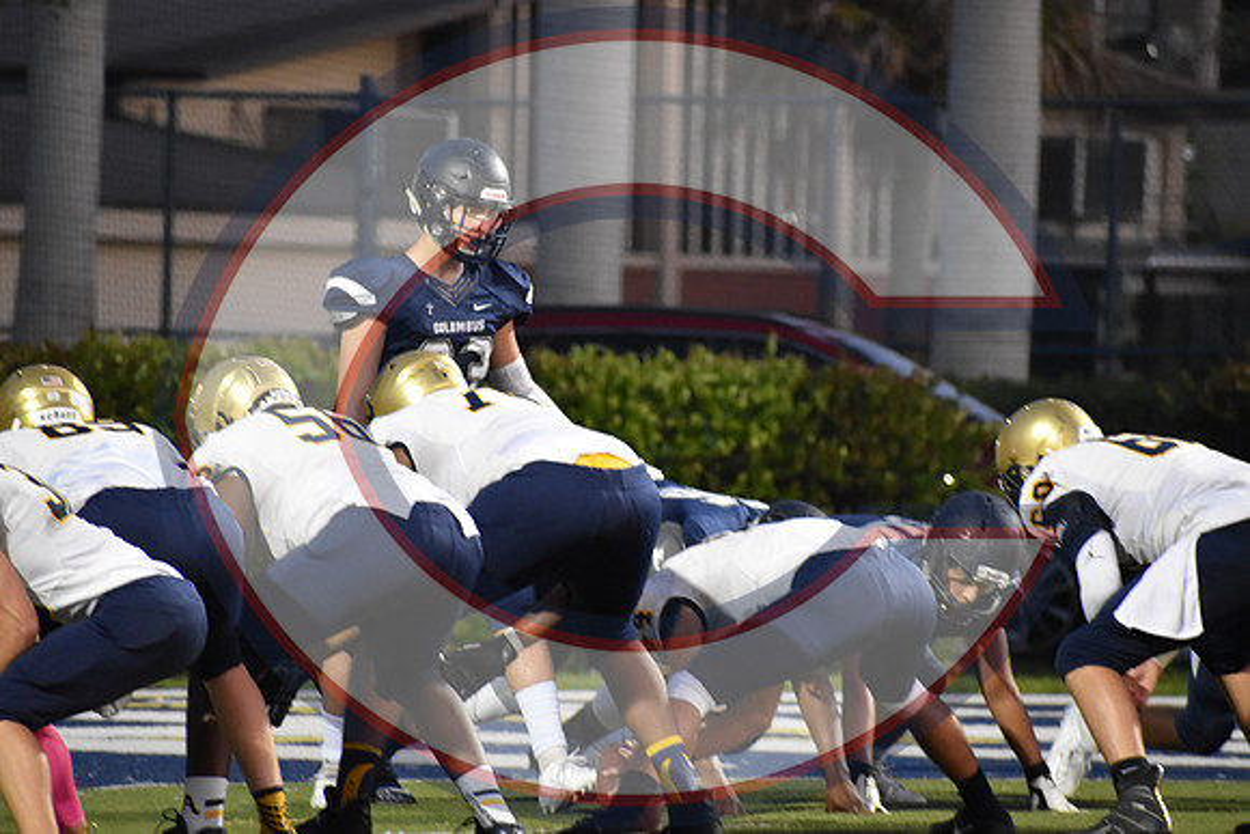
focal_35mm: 405
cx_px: 625
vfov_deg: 3.4
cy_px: 417
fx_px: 14065
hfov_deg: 5.1
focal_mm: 270
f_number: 6.3
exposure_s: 1/80
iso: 3200
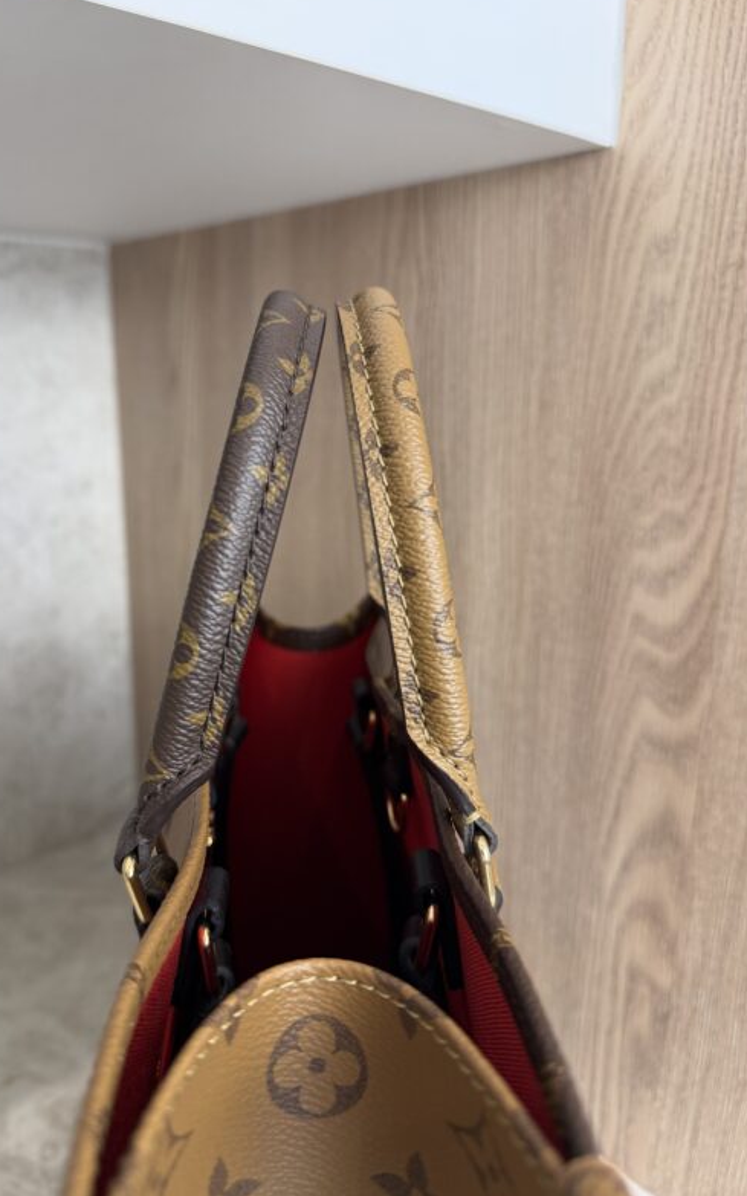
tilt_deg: -14.0
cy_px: 588
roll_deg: +0.2
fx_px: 847
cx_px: 315
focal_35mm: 26
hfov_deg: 47.4
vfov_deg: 70.4
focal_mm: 6.76
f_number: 1.78
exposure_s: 1/120
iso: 160
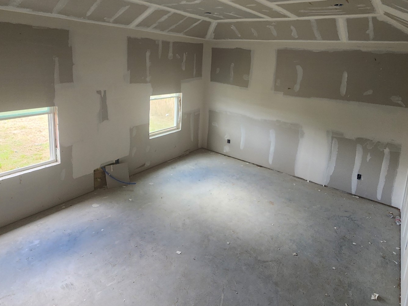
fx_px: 236
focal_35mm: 20
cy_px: 103
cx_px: 220
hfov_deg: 81.6
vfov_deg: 64.3
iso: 200
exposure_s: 1/60
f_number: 2.2
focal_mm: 2.2
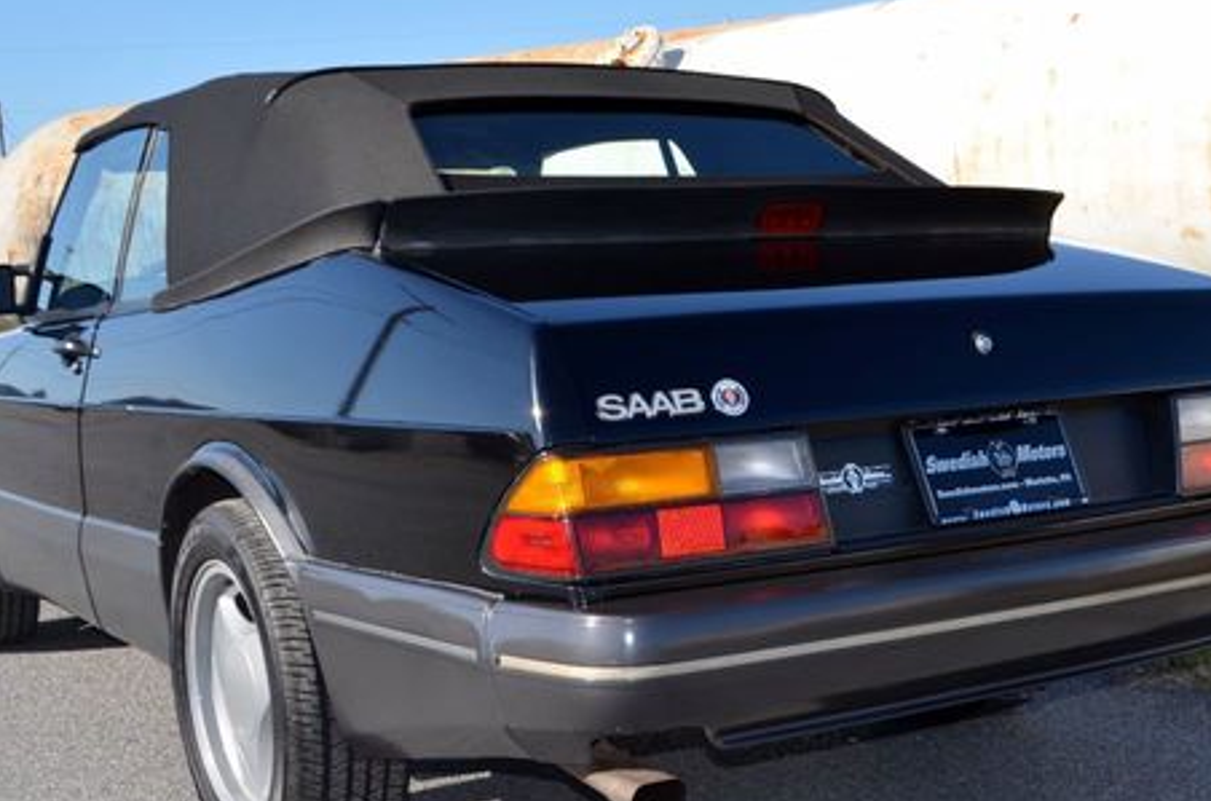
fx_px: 1711
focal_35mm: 51
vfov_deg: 26.3
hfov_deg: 38.8
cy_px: 496
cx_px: 723
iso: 100
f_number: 8
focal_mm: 24
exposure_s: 1/200
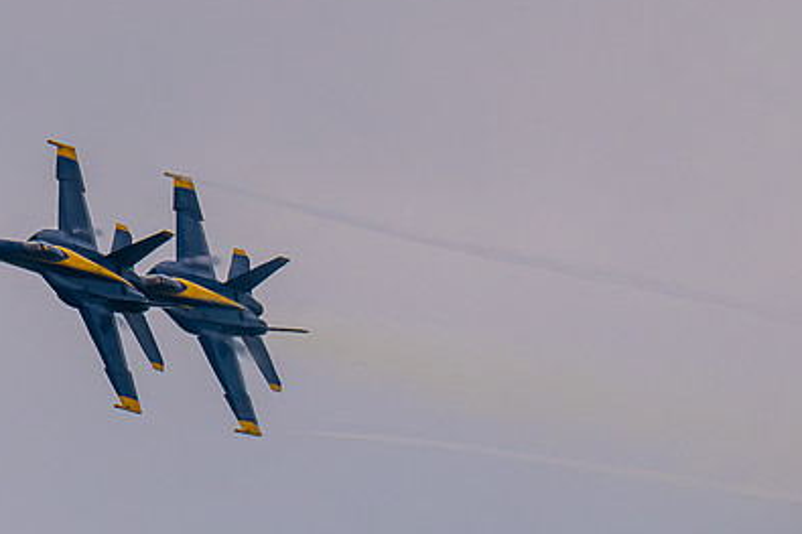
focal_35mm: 1389
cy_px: 429
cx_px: 51
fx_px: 30929
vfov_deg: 1.0
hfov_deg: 1.5
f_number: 8
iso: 640
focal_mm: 500
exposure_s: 1/6400
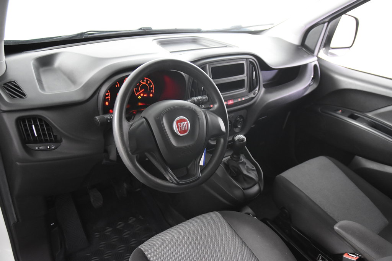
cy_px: 130
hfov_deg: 57.2
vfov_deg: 40.0
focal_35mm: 33
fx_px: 359
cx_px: 196
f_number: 3
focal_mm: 22
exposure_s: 1/30
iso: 2800
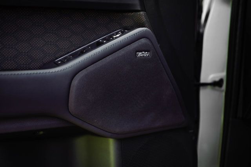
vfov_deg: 29.9
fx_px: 314
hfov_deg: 43.6
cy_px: 84
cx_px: 126
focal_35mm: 45
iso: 800
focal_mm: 45
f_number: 2.8
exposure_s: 1/250
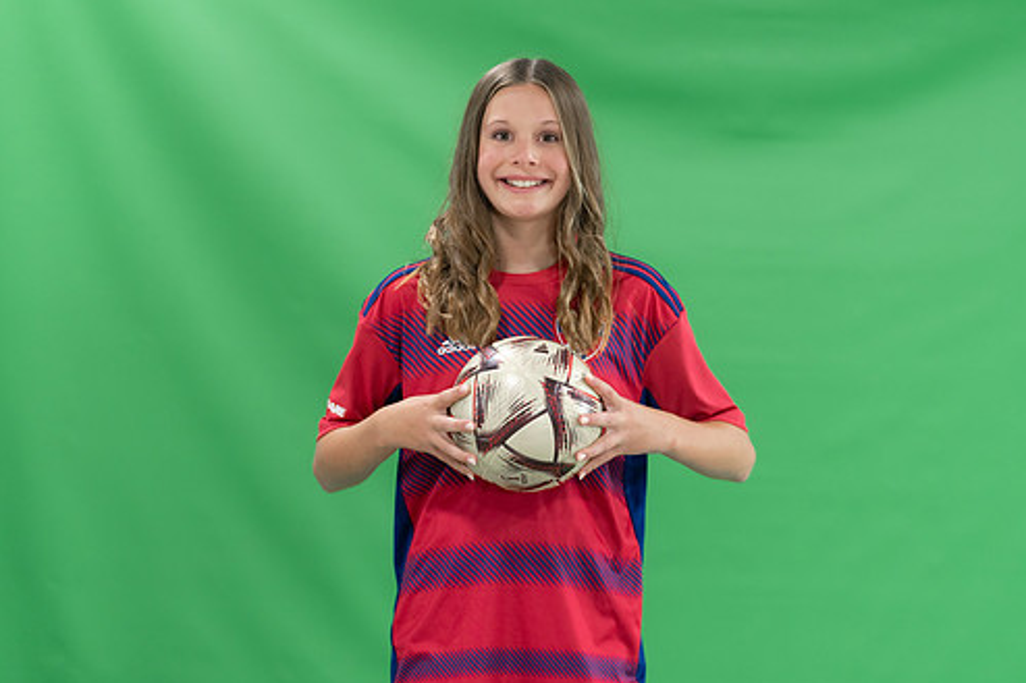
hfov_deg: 13.3
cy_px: 317
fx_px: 4387
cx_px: 534
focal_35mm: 154
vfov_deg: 8.9
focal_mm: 131
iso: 1000
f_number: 2.8
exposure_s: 1/250
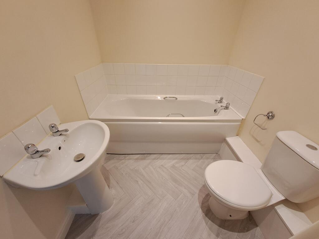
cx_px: 160
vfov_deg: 89.9
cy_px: 120
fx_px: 120
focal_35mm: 13
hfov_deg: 106.2
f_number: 2.2
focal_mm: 1.42
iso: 250
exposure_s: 1/50
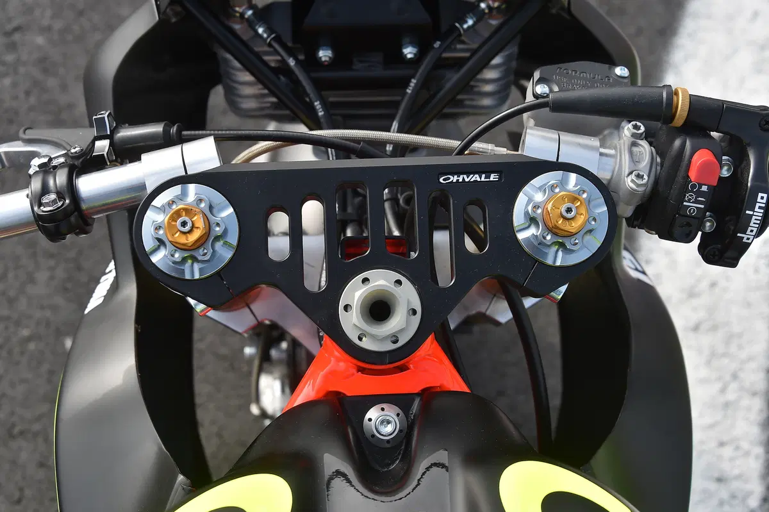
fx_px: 1324
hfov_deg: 32.4
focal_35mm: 62
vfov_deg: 21.9
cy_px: 256
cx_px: 384
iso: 125
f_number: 9
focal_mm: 62
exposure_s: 1/200
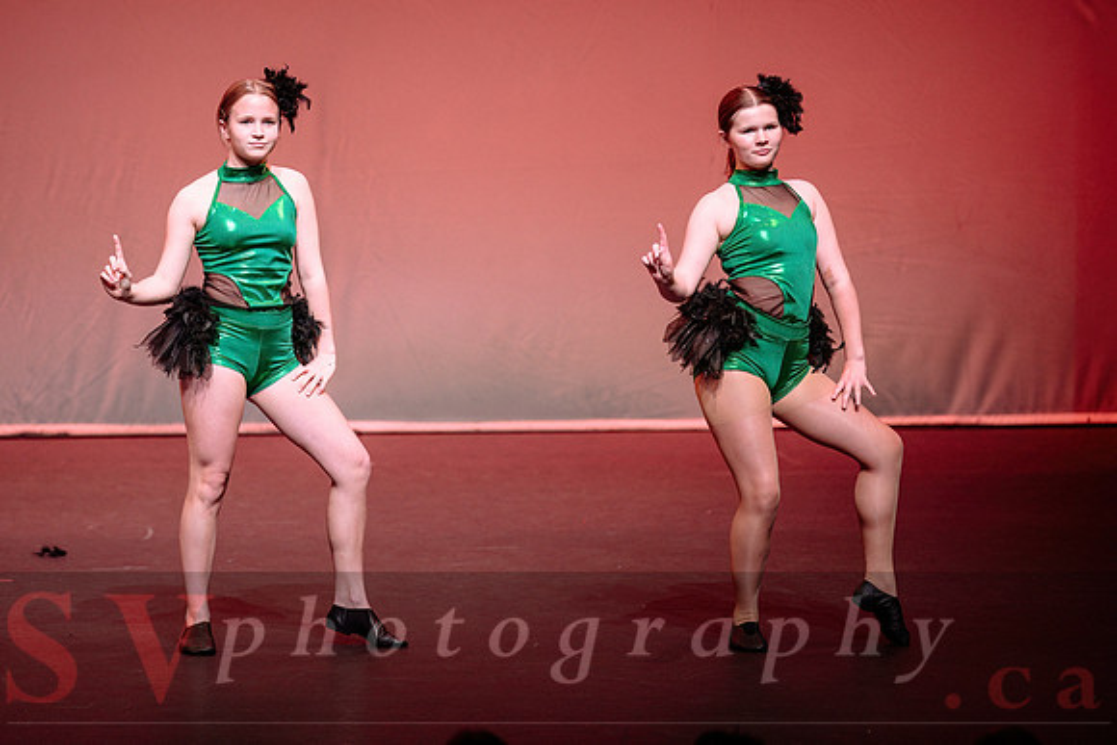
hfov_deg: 10.9
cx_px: 437
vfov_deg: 7.3
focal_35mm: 188
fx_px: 5835
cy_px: 317
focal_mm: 150
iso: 1250
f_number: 2.8
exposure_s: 1/500
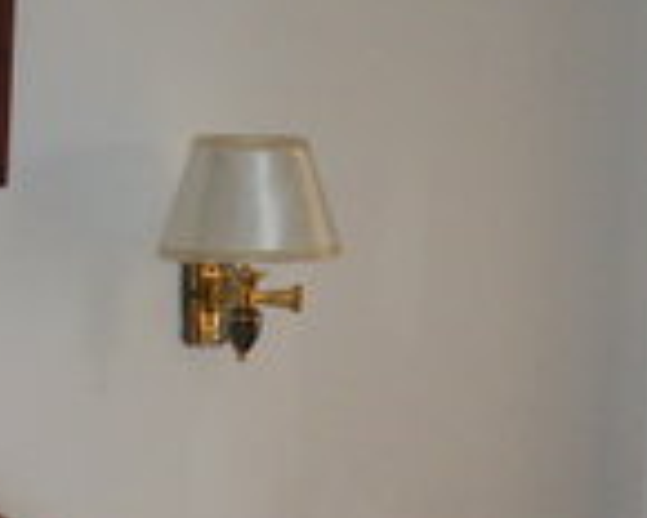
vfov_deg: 10.8
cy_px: 625
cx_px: 339
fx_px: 2700
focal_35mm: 141
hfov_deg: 13.7
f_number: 3.1
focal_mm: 6.3
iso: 160
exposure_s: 1/60
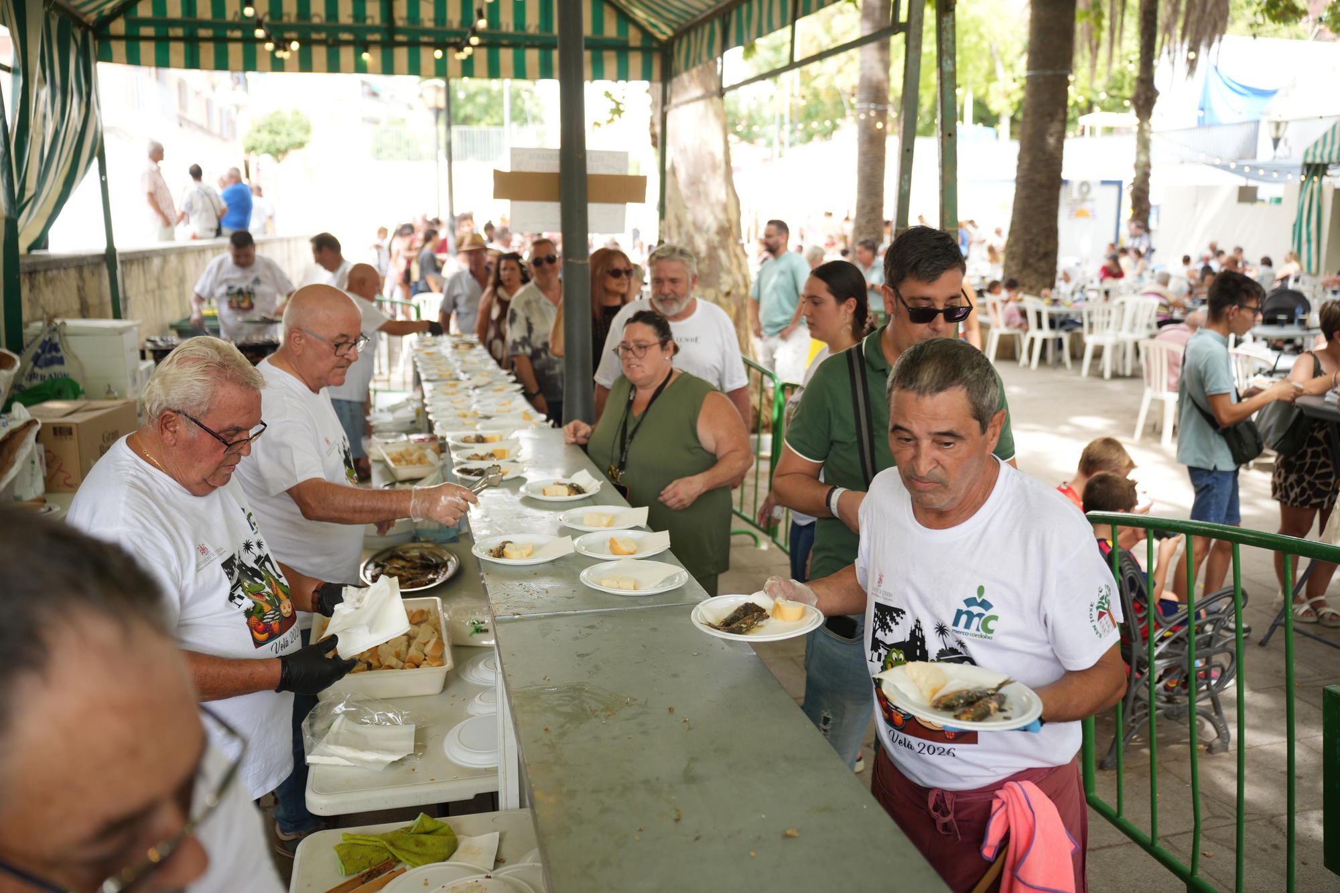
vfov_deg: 46.4
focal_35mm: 28
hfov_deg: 65.5
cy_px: 446
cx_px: 670
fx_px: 1042
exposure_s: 1/200
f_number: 2.8
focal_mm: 28
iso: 160
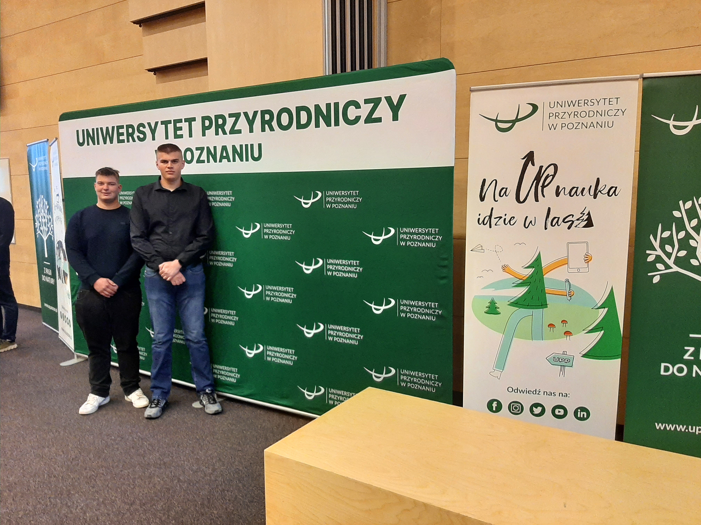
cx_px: 350
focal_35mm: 26
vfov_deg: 53.1
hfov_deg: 67.3
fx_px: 527
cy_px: 262
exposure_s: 1/25
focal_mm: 3.93
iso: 250
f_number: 1.7
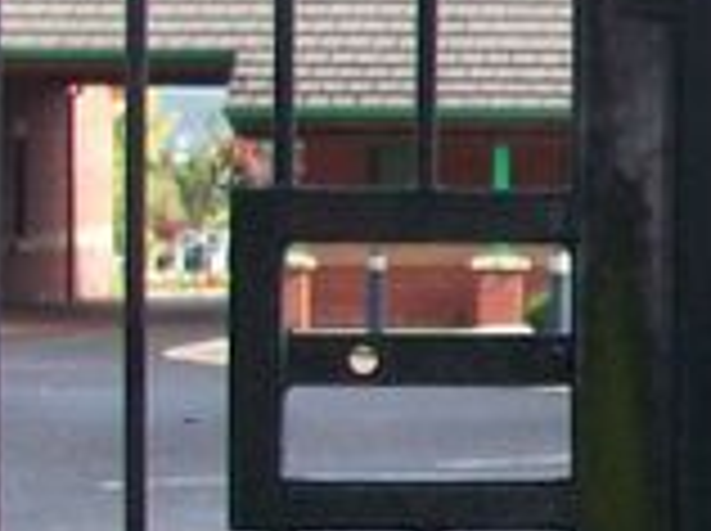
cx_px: 1552
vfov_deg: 6.5
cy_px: 292
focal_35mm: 227
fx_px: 4655
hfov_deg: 8.2
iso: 80
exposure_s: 1/250
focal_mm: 6.3
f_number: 3.1
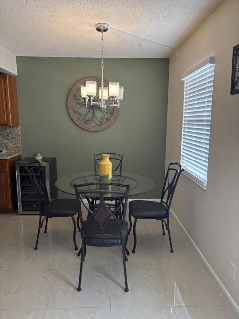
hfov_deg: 53.1
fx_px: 239
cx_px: 120
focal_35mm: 26
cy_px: 160
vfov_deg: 67.3
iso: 200
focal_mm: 5.96
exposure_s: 1/60
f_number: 1.6
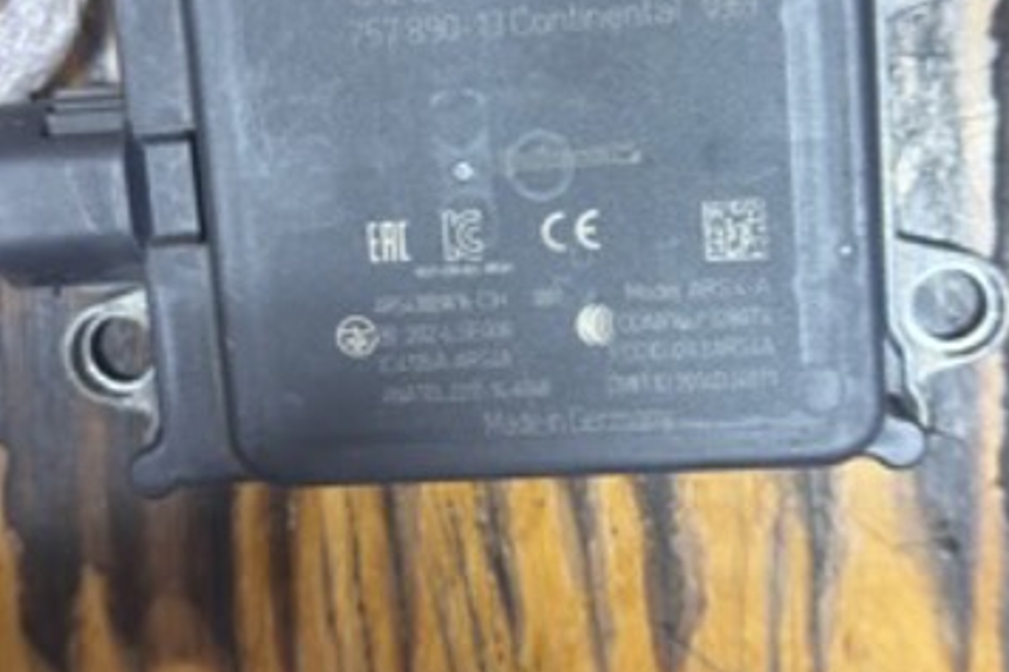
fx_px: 1373
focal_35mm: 49
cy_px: 235
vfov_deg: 27.4
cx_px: 504
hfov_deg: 40.4
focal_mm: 6.76
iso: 250
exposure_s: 1/50
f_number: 1.78
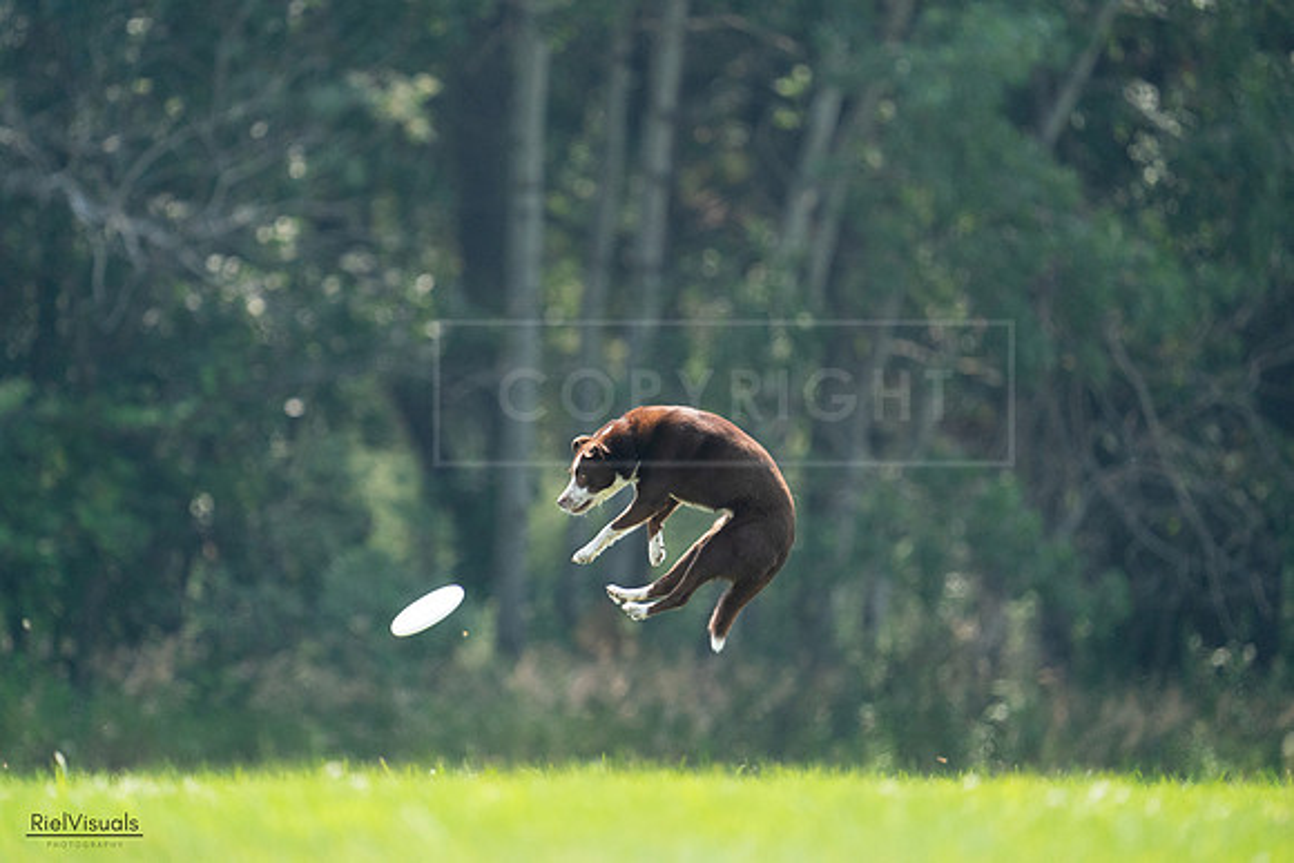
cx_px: 647
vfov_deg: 2.3
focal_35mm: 600
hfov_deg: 3.4
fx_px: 21571
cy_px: 432
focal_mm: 600
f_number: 6.3
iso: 4000
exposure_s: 1/4000
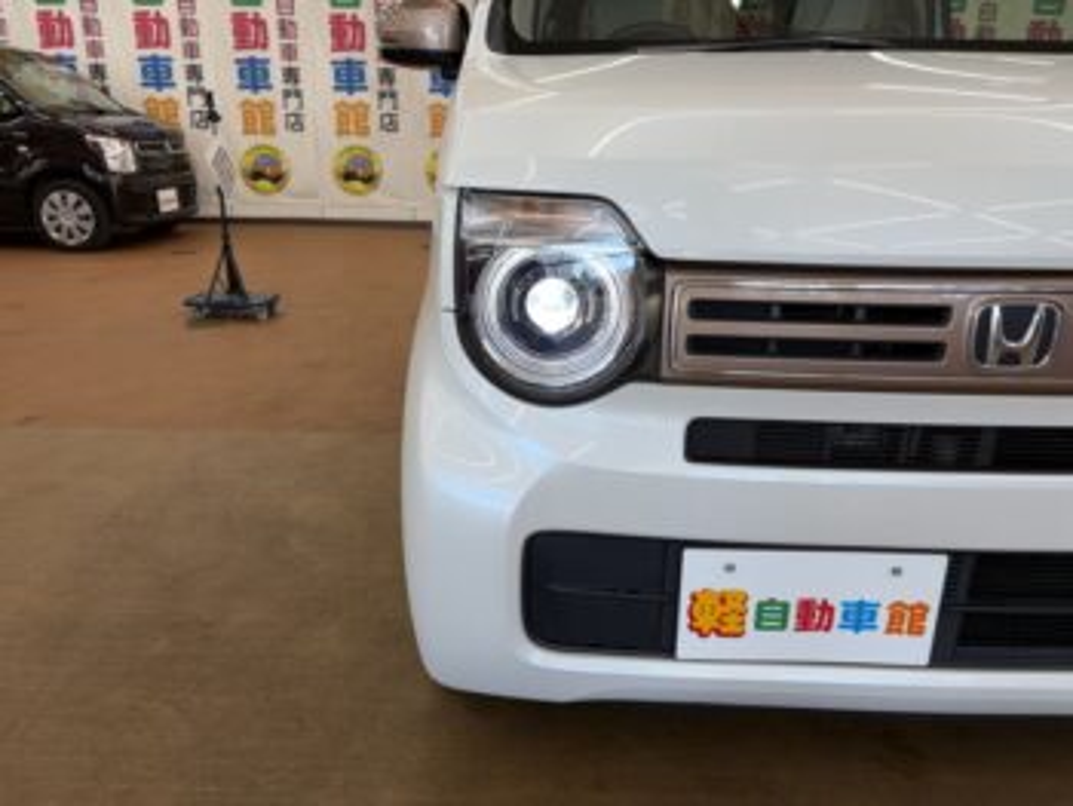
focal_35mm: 26
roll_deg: -0.5
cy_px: 403
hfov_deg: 67.3
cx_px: 536
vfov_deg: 53.1
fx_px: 806
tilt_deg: -17.5
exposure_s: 1/126
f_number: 1.6
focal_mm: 5.96
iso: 32
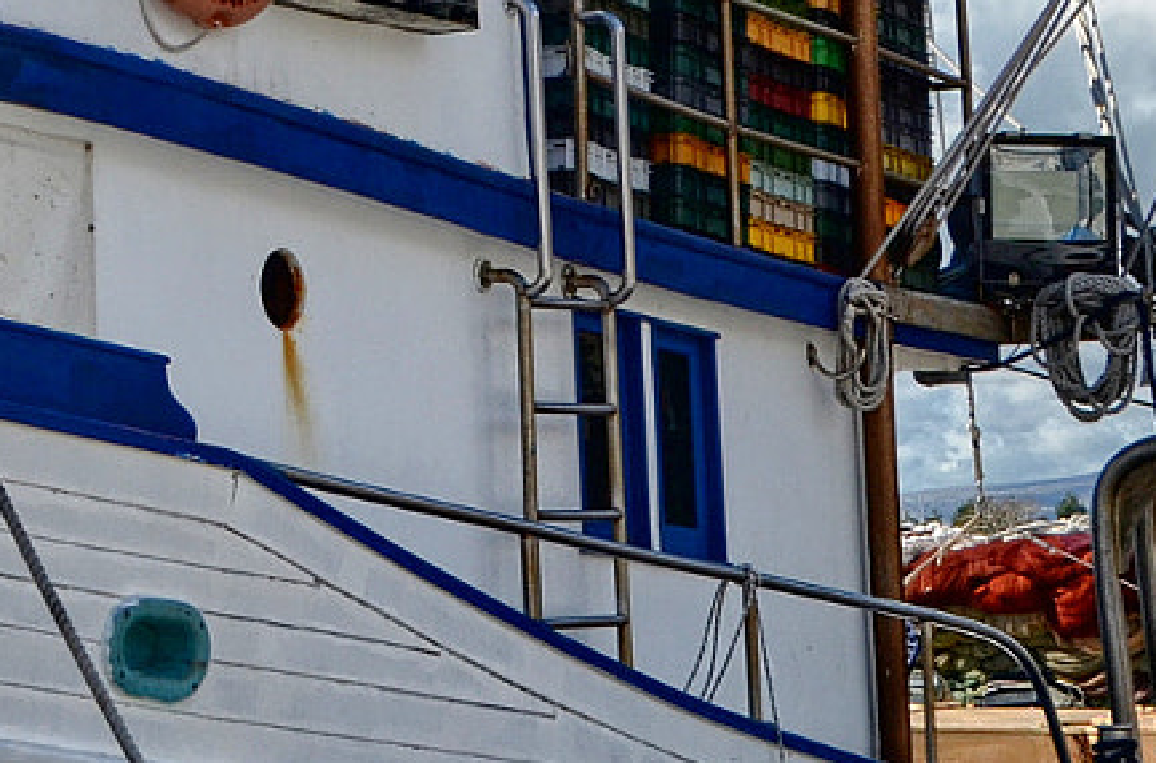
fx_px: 3906
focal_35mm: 122
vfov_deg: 10.9
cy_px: -233
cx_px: -416
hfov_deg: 15.8
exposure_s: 1/250
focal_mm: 22
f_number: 8
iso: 180
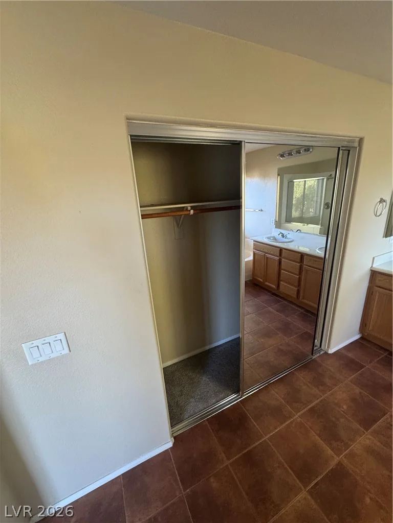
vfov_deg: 102.1
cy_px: 262
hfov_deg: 85.7
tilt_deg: -17.5
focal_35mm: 14
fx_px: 212
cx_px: 196
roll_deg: +3.1
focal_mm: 2.22
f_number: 2.2
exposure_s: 1/60
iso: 400
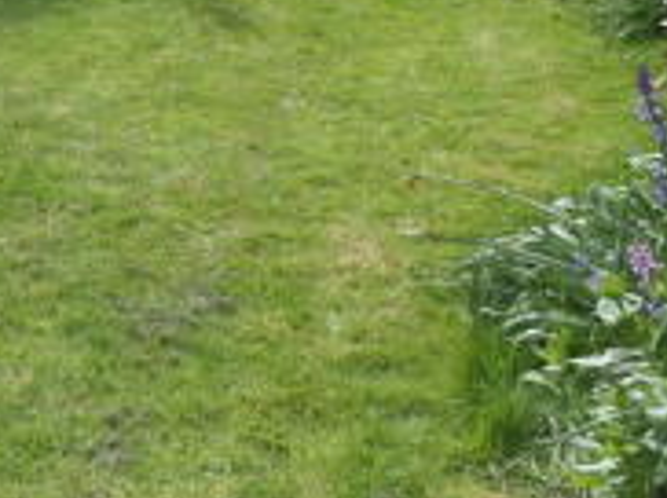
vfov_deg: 18.8
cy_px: 71
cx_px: -71
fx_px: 1482
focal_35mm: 77
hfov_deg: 23.7
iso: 100
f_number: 3.2
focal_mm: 4
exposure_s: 1/500
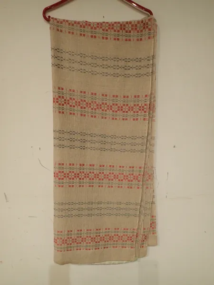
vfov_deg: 69.4
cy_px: 142
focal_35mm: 25
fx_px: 206
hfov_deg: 54.9
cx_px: 107
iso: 200
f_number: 2
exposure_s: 1/50
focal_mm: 4.5
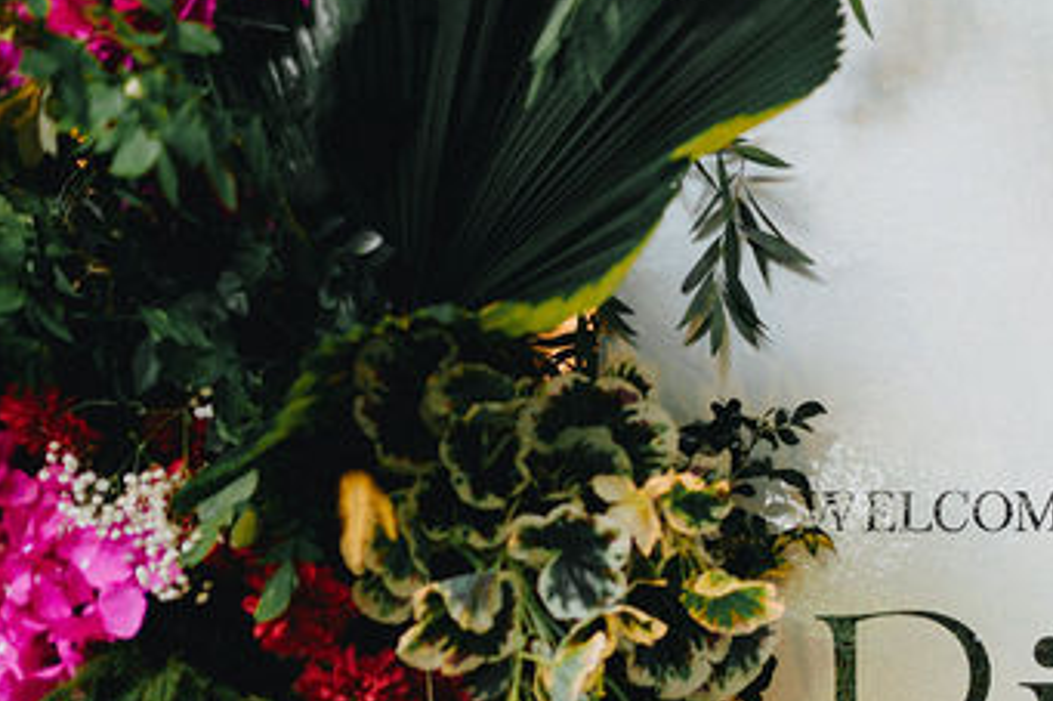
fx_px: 3070
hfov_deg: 18.6
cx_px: 1204
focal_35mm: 105
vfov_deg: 13.0
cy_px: 582
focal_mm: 35
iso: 250
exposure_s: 1/200
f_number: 1.8
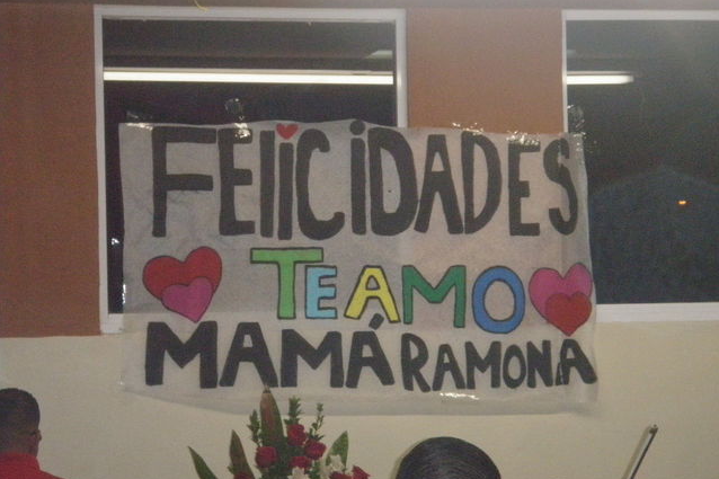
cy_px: 240
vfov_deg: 11.5
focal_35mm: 119
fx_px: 2376
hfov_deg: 17.2
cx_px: 360
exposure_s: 1/100
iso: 800
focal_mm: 20.1
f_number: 5
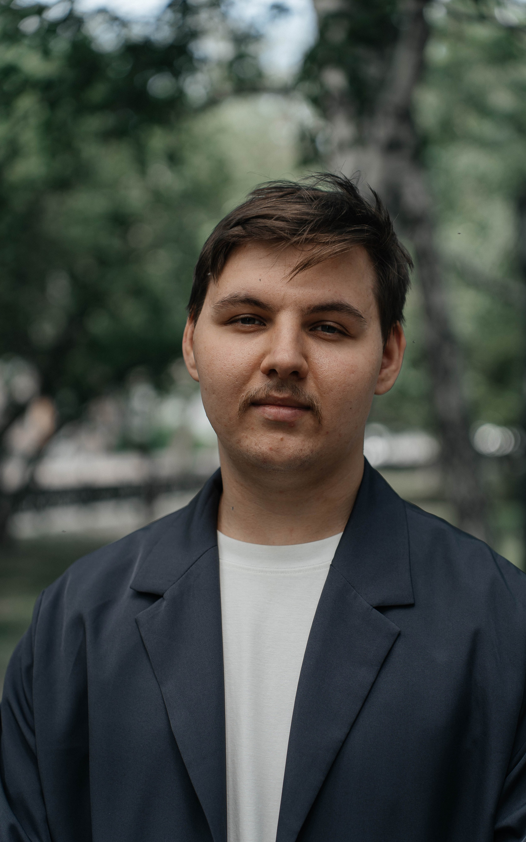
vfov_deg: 26.8
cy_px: 421
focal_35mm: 77
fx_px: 1766
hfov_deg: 16.9
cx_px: 274
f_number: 2.8
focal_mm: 75
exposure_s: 1/250
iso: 50
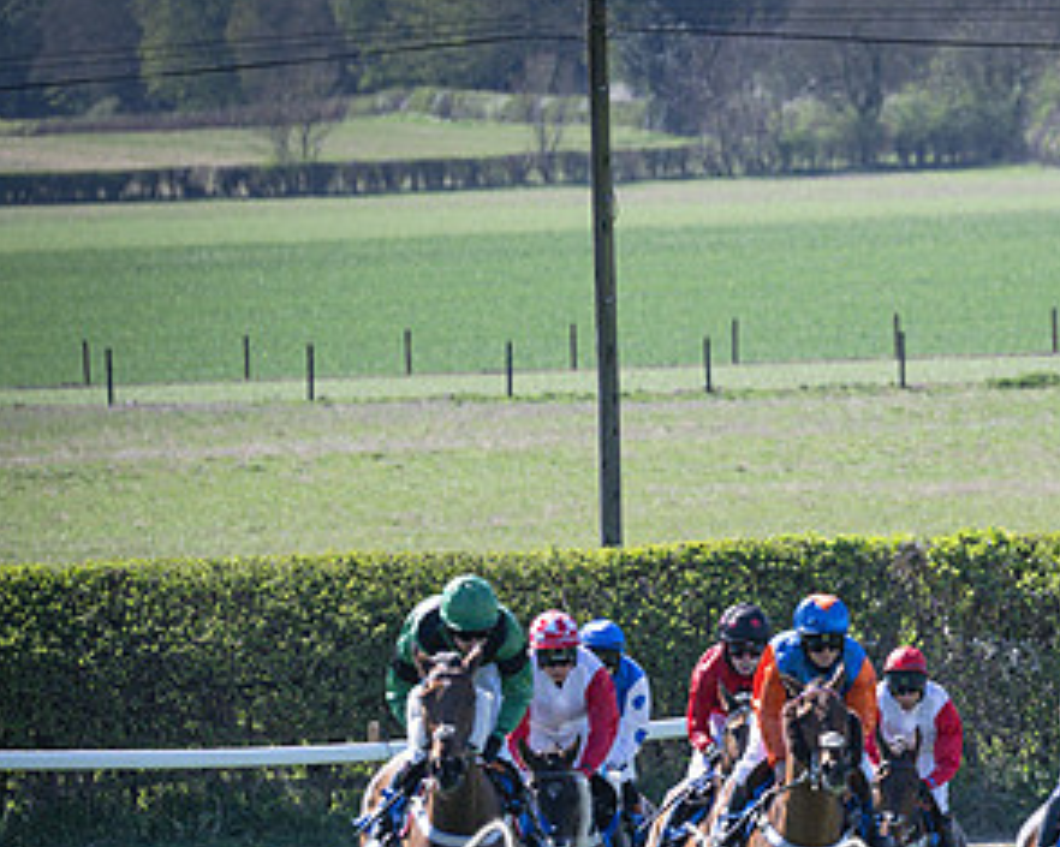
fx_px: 19601
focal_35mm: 625
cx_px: 1180
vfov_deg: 2.5
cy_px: 766
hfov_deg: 3.1
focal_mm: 165
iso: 220
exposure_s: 1/2000
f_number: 4
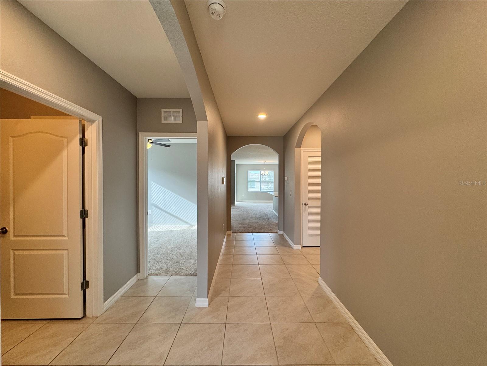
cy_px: 183
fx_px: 197
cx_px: 244
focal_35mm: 14
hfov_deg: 102.1
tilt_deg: -1.0
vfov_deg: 85.7
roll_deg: -1.1
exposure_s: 1/120
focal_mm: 2.22
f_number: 2.2
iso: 160
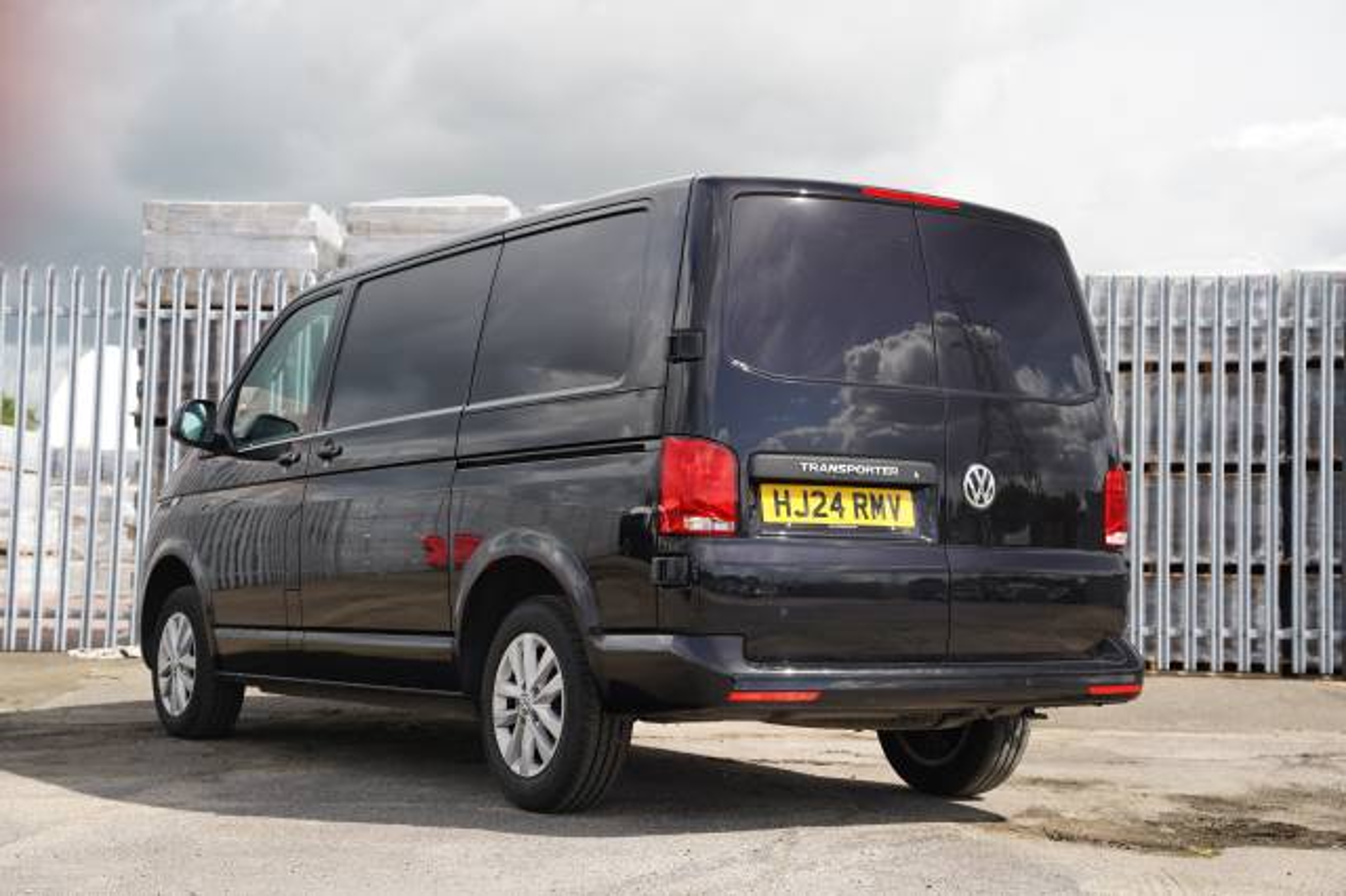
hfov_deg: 37.0
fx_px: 2014
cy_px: 448
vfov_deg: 25.1
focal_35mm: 54
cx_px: 673
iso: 100
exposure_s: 1/200
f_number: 4.5
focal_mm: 53.9
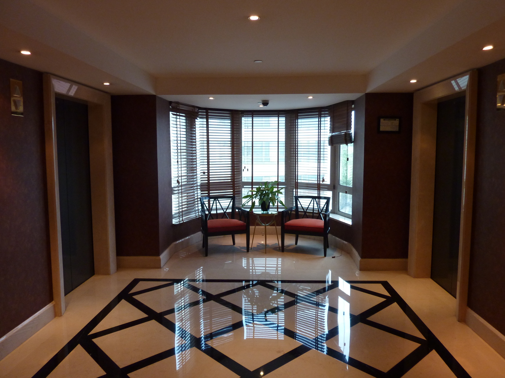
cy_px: 189
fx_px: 365
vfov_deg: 54.9
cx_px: 252
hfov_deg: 69.4
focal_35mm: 25
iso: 200
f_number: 3.3
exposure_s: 1/30
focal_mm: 4.1
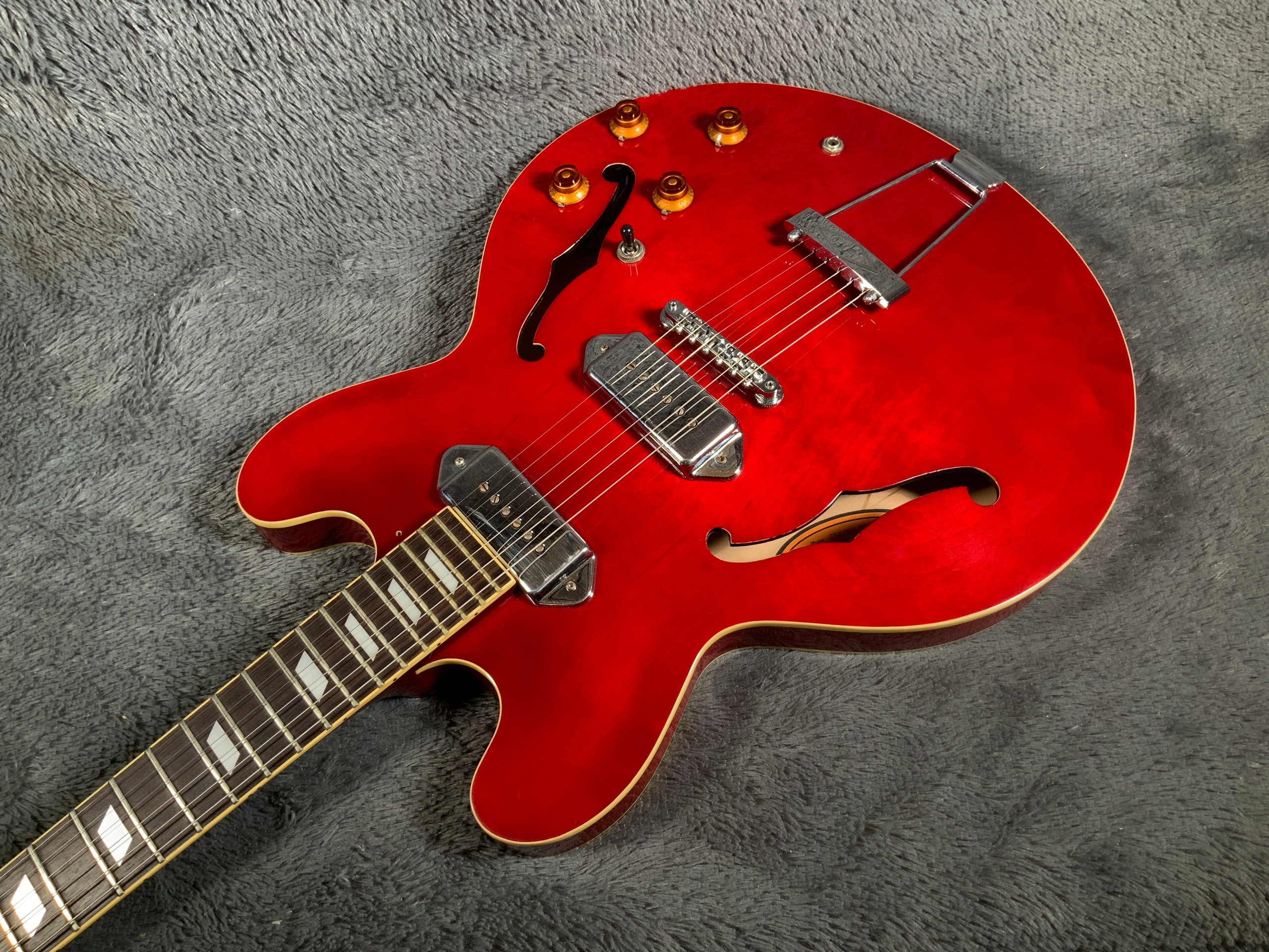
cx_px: 634
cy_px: 476
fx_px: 1063
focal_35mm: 29
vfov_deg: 48.2
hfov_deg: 61.7
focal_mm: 3
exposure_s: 1/78
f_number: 1.8
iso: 64
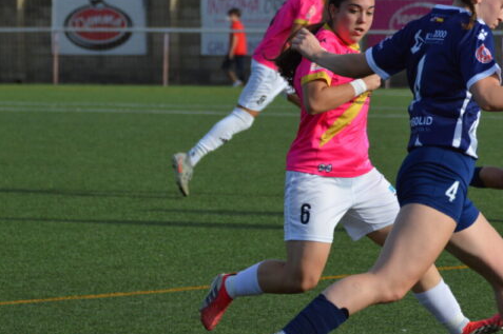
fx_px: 4718
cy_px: 130
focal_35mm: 338
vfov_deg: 4.1
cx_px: 402
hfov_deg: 6.1
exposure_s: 1/1600
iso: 400
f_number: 5.6
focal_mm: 140
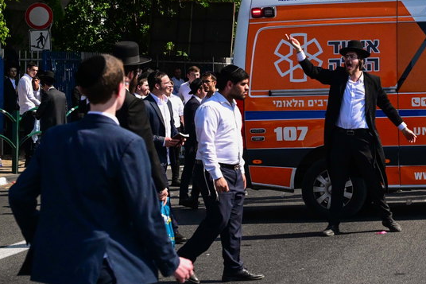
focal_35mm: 115
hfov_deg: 17.4
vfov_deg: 11.8
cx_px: 418
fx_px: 1360
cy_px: 17
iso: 2000
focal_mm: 44
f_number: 4
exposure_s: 1/16000
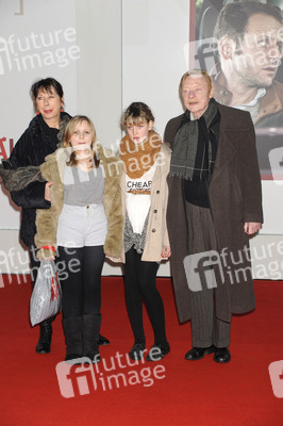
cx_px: 142
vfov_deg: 30.5
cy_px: 213
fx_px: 780
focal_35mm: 66
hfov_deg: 20.6
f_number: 5.6
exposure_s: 1/160
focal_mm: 66
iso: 1000
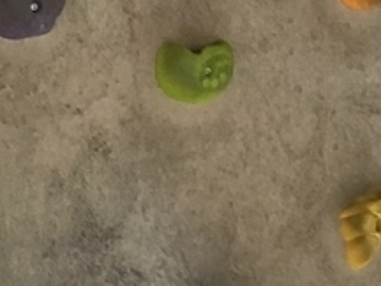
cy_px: 325
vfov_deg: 9.1
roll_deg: +0.4
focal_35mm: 161
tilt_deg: -2.5
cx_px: -245
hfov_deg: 11.6
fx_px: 1772
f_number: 2.2
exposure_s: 1/30
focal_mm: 4.15
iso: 100
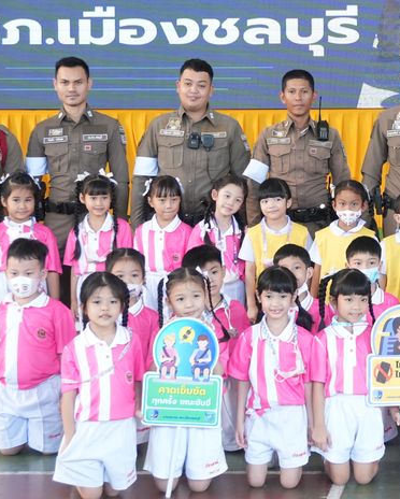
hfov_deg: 15.3
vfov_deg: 19.4
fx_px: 1451
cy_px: 155
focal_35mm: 98
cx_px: 451
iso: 1000
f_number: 4.5
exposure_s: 1/200
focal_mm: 27
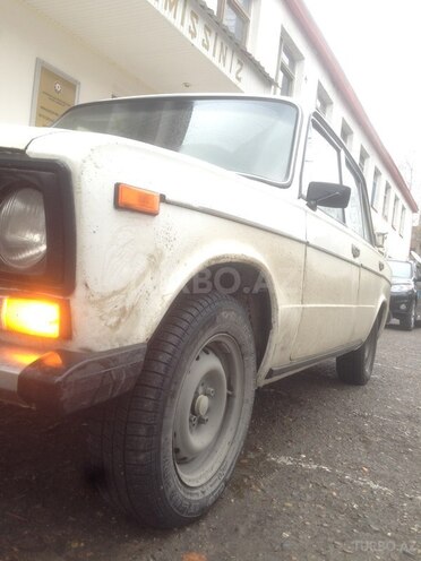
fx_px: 535
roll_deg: -8.2
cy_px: 280
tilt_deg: +4.6
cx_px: 210
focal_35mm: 33
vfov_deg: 55.4
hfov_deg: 42.9
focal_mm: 4.12
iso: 50
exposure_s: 1/30
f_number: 2.4
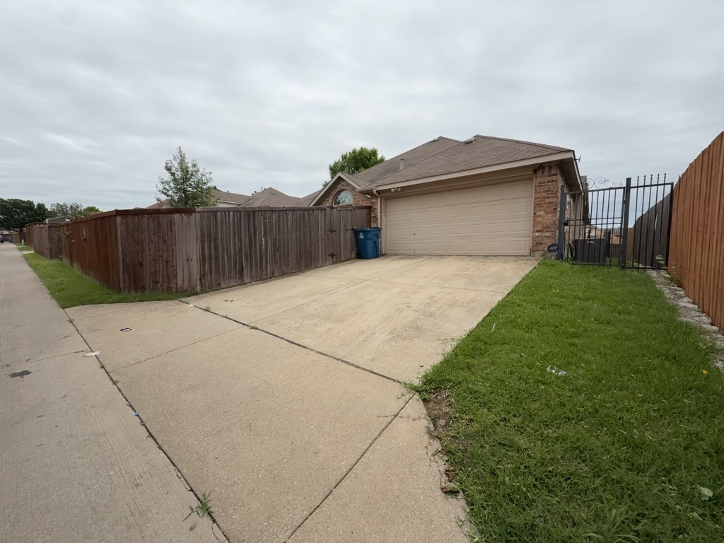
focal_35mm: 14
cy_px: 272
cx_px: 362
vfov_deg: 85.7
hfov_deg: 102.1
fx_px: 293
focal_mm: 2.22
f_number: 2.2
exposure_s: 1/955
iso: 20
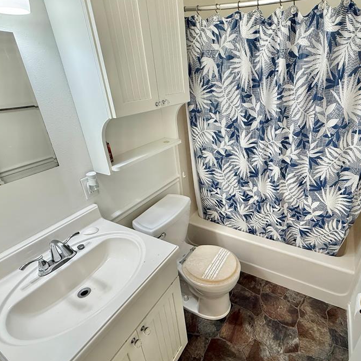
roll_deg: +0.5
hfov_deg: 76.7
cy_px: 184
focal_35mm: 19
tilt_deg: -26.6
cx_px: 219
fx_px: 224
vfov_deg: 77.7
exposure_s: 1/120
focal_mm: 2.22
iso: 160
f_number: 2.2
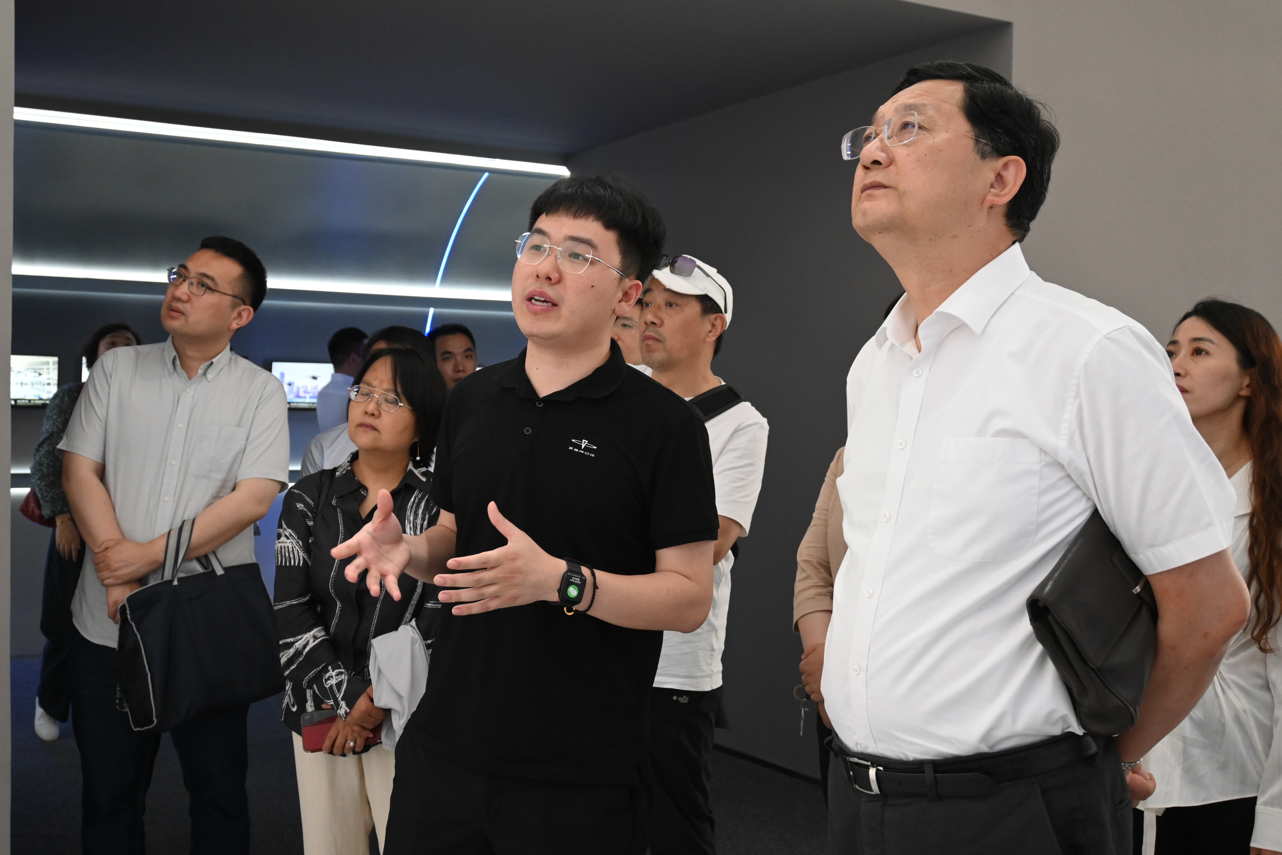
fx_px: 1415
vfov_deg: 33.6
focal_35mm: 40
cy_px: 428
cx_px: 641
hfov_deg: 48.7
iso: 1600
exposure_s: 1/125
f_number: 4.5
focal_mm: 26.5
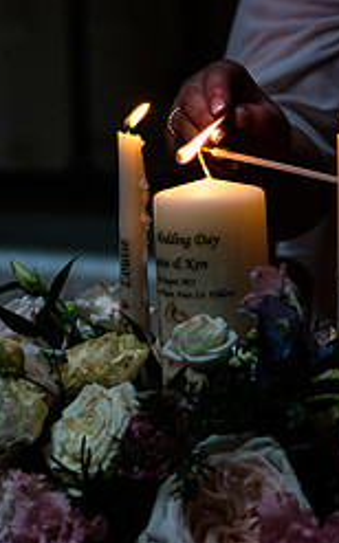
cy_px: 334
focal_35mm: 223
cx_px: 310
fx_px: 3302
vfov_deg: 9.4
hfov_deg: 5.9
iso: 200
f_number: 2.5
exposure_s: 1/250
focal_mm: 50
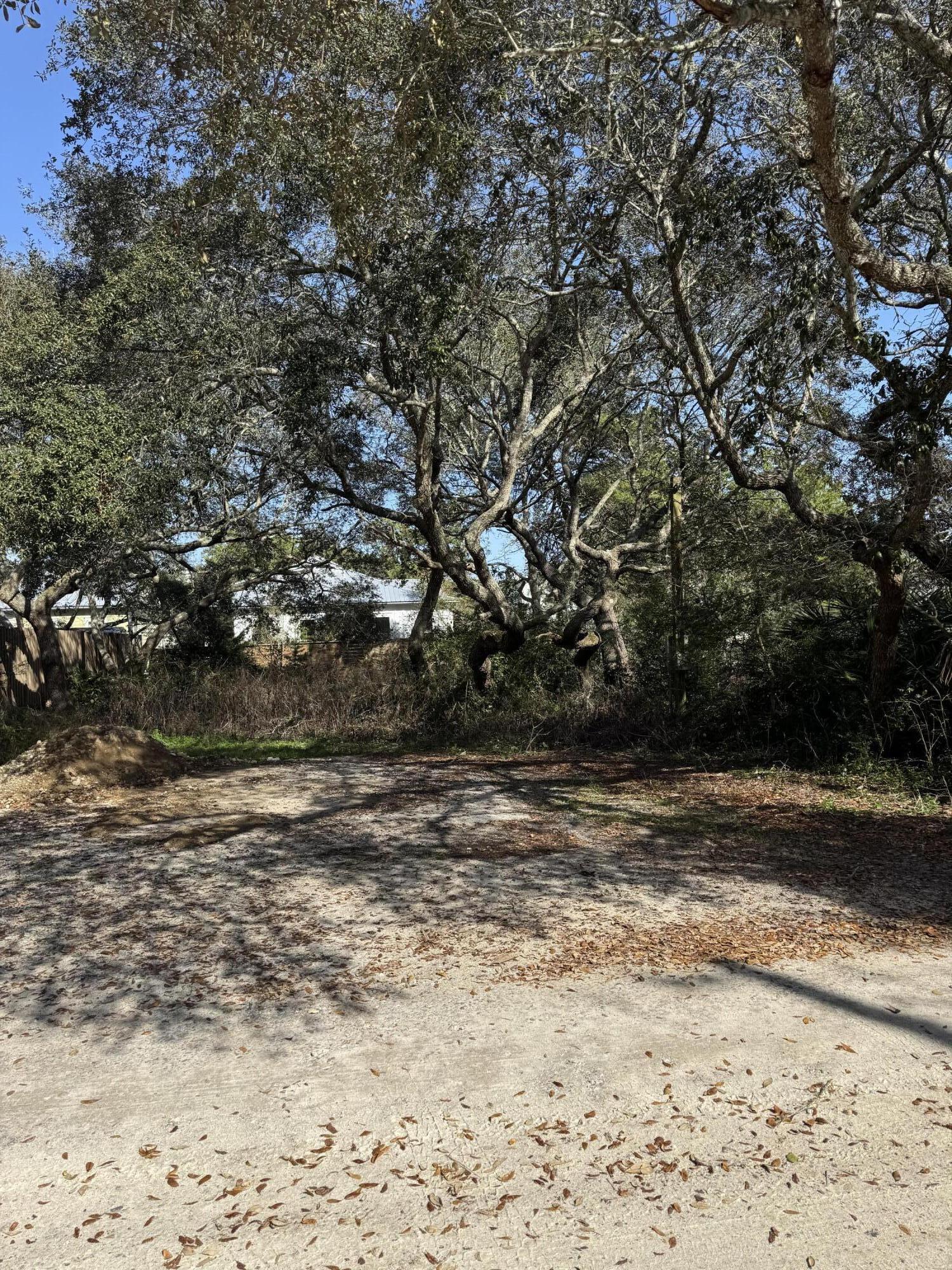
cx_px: 476
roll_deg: +2.4
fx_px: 880
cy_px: 635
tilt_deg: +1.3
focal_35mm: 24
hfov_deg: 56.8
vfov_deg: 71.6
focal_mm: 6.76
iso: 80
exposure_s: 1/3096
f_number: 1.78
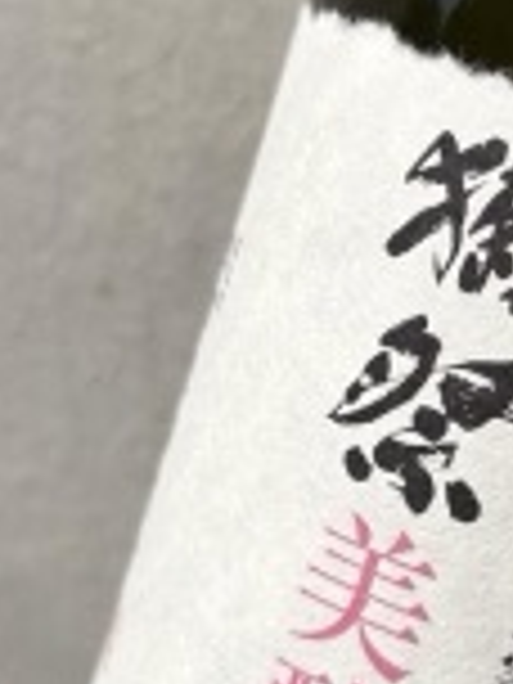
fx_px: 1620
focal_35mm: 82
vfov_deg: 23.8
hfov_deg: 17.4
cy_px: 346
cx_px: 572
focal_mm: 5.96
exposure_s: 1/5348
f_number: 1.6
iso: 50
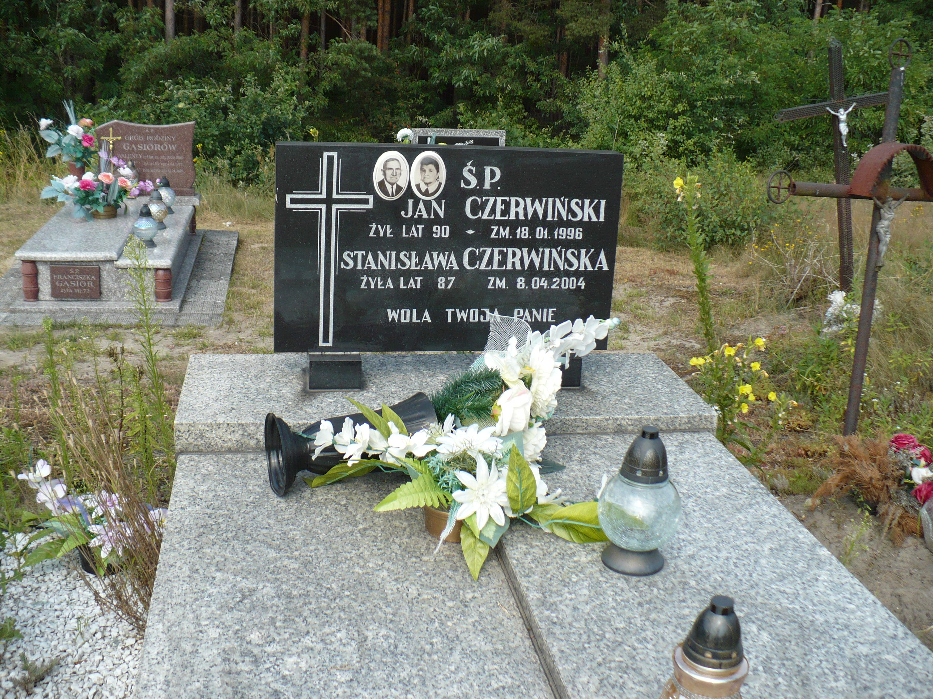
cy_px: 350
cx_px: 466
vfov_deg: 38.7
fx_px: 997
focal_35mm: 37
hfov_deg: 50.1
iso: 100
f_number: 2.8
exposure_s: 1/640
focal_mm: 6.1
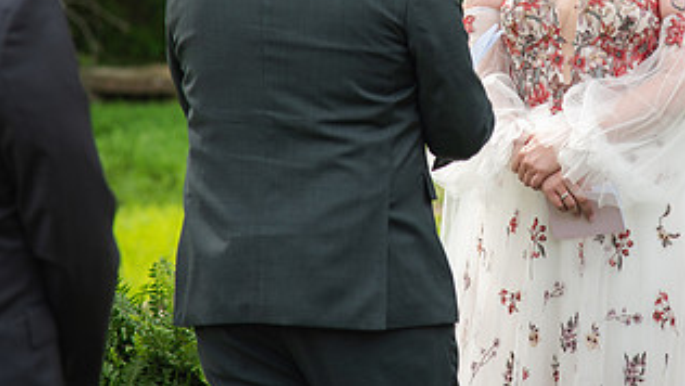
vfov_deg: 5.2
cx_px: 522
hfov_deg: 9.3
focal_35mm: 231
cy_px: -31
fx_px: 4197
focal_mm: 120
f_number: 4
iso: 100
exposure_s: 1/400
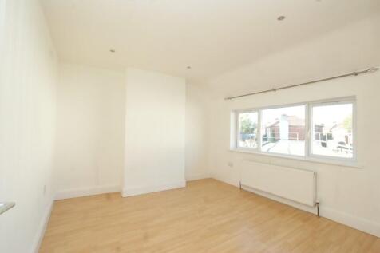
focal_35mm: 16
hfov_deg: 95.0
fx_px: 174
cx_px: 190
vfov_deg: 72.0
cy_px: 126
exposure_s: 1/160
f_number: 8
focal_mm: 11
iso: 1600
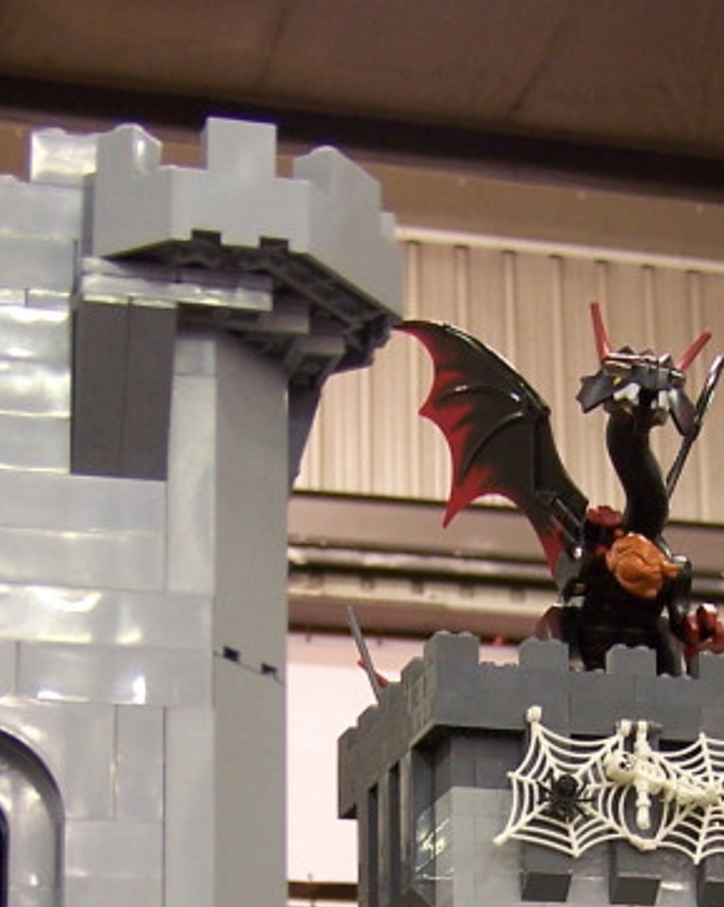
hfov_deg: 14.6
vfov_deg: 17.8
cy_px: 942
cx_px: 453
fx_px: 2816
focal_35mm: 105
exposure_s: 1/2
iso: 80
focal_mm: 6.3
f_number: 2.8
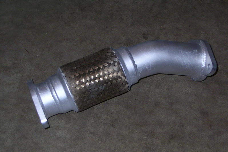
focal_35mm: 69
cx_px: 114
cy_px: 79
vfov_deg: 19.7
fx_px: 437
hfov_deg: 29.2
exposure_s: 1/55.3
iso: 100
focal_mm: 10.3
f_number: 3.8
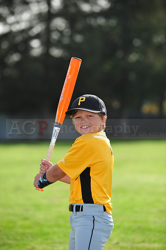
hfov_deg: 8.3
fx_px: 1143
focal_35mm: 165
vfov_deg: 12.5
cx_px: 83
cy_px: 125
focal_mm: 165
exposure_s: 1/1600
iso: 400
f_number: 4.5
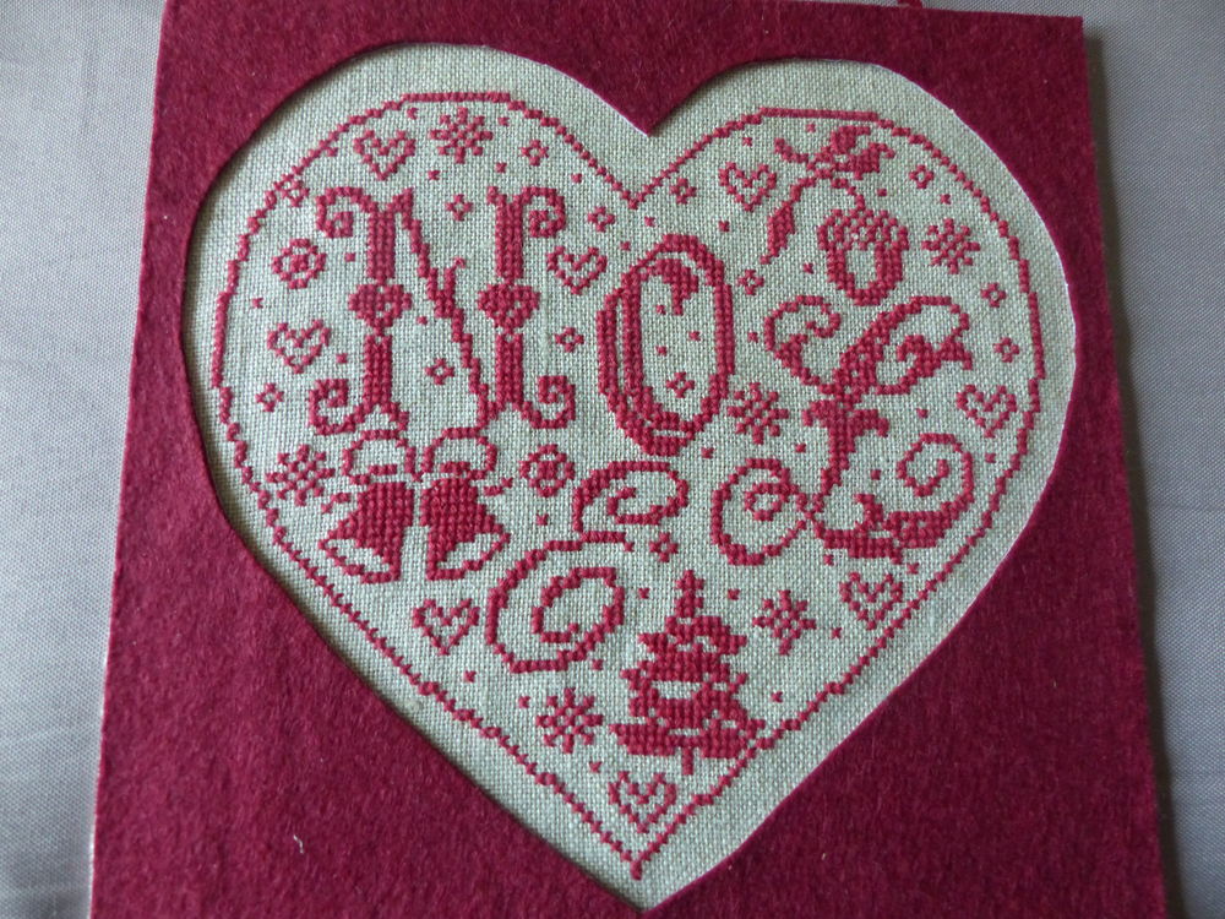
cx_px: 612
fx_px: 885
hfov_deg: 69.4
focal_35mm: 25
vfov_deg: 54.9
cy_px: 460
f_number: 2.8
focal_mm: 4.5
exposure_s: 1/40
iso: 400
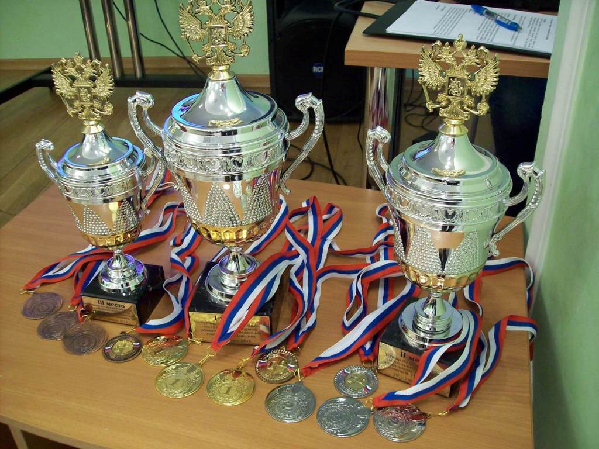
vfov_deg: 39.7
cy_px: 224
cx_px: 300
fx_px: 623
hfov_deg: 51.4
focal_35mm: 36
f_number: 2.7
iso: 160
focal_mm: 6
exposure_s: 1/12.8
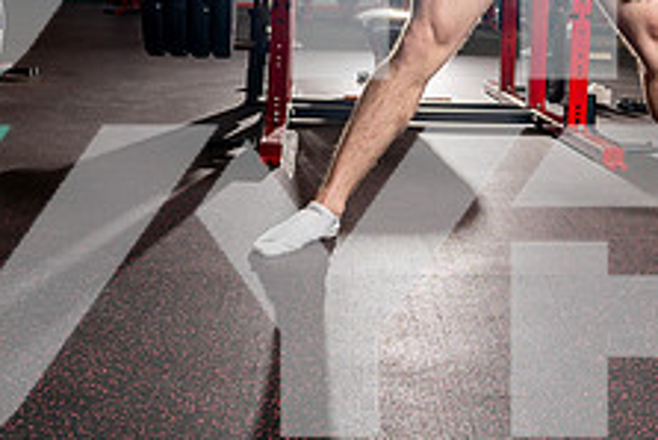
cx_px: 463
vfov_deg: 23.9
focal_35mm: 52
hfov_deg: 37.5
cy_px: -75
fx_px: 951
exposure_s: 1/250
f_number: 4
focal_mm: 20
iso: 100
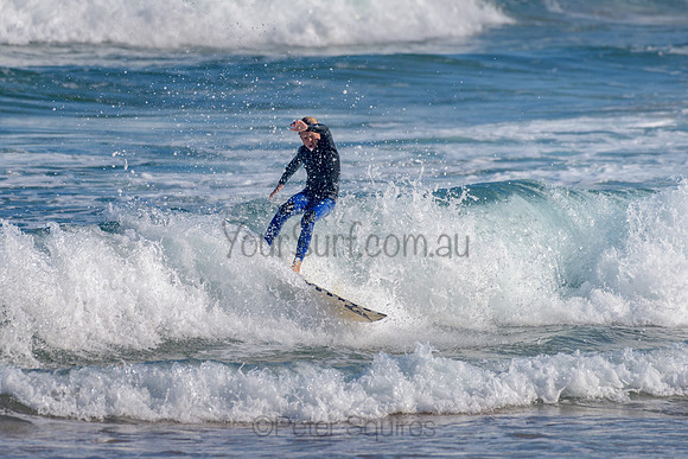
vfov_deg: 2.2
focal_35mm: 613
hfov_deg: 3.4
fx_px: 11722
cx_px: 266
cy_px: 215
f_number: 5.6
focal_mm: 500
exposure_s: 1/2000
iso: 125
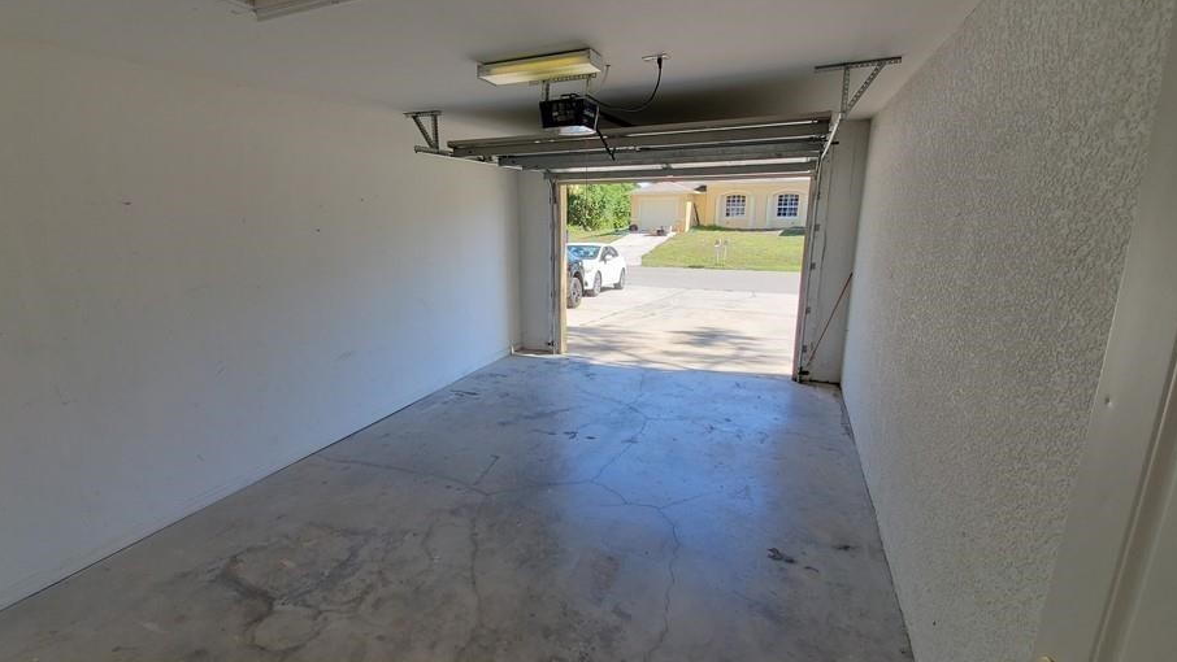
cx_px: 538
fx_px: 499
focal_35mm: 16
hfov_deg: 99.1
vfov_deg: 67.1
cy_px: 319
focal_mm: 1.8
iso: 50
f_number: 2.2
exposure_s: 1/200
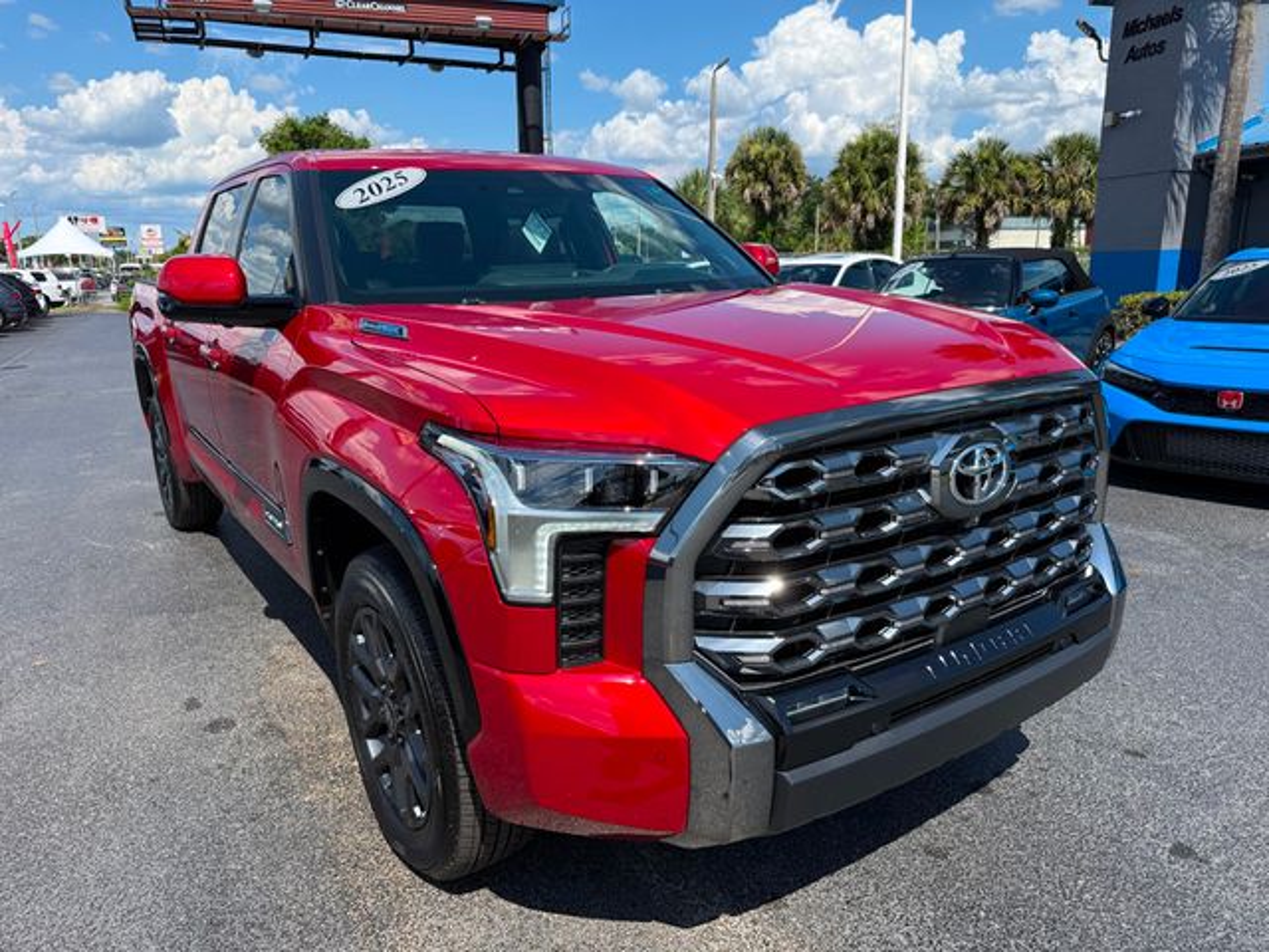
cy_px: 476
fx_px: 880
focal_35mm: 24
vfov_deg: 56.8
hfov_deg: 71.6
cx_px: 634
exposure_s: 1/4405
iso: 125
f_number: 1.78
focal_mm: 6.76
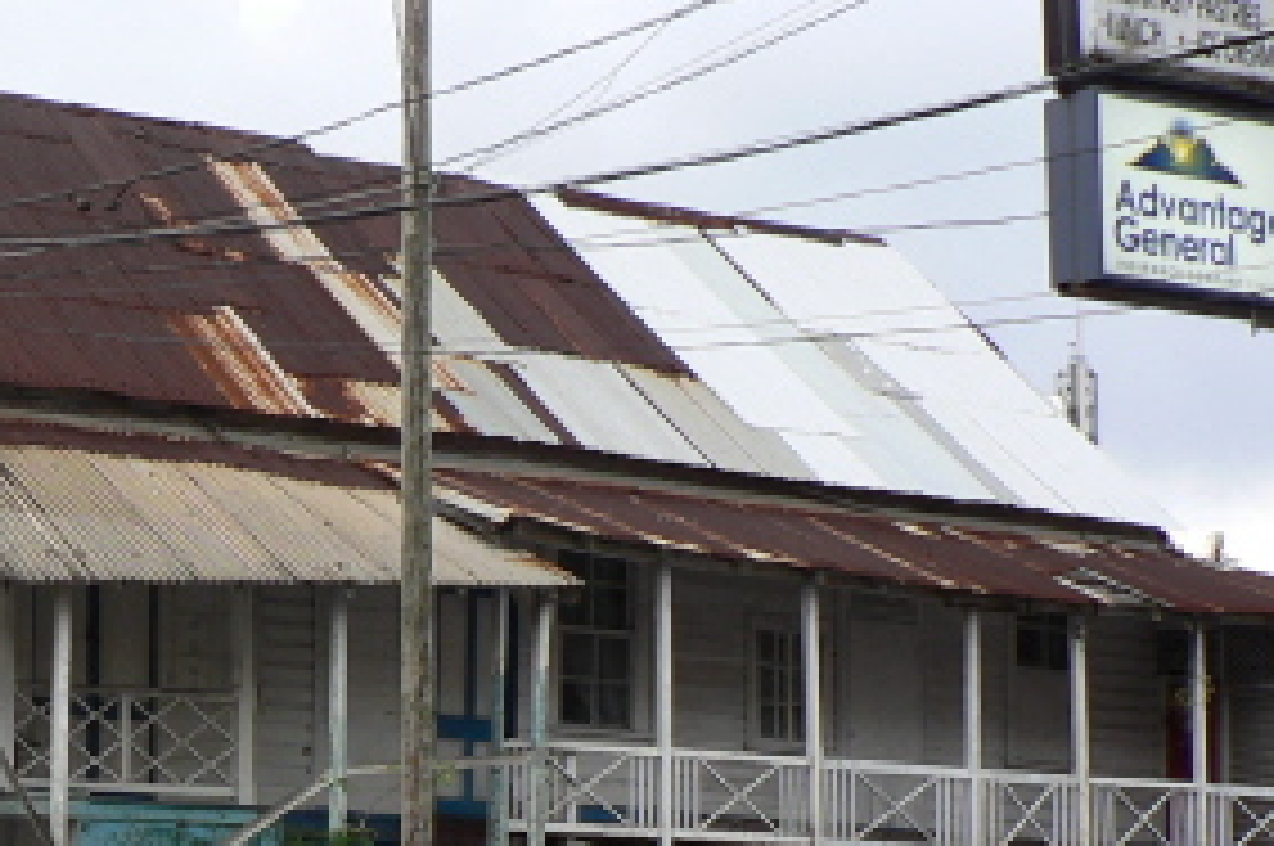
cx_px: 38
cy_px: 623
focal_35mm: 73
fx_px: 2580
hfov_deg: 26.4
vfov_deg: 18.5
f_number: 2.8
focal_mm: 6
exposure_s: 1/80
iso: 64
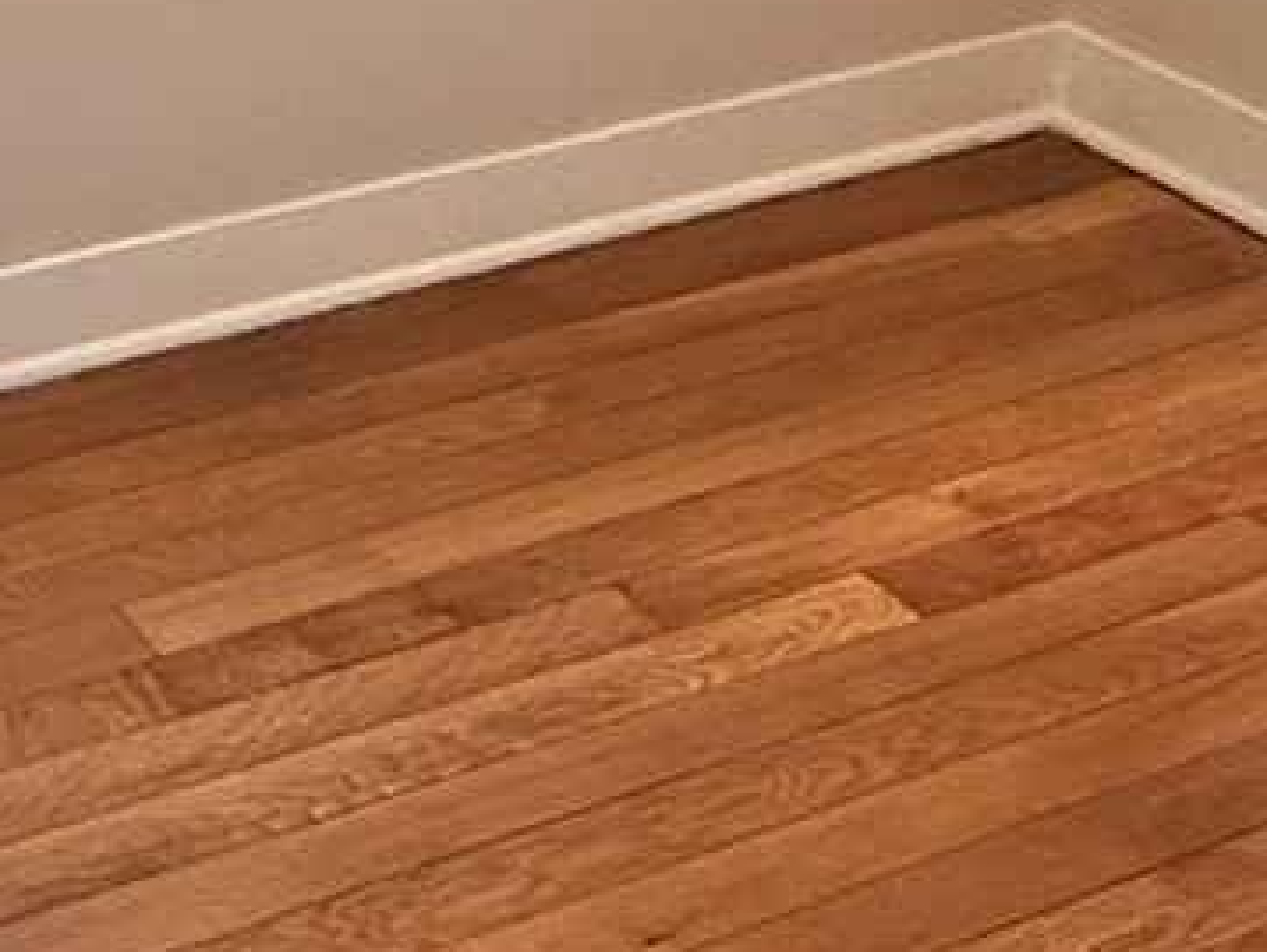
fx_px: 2930
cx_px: 251
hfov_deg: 24.0
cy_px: -166
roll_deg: +2.2
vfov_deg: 17.6
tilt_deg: -17.1
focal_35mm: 80
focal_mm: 2.22
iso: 320
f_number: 2.2
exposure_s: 1/120
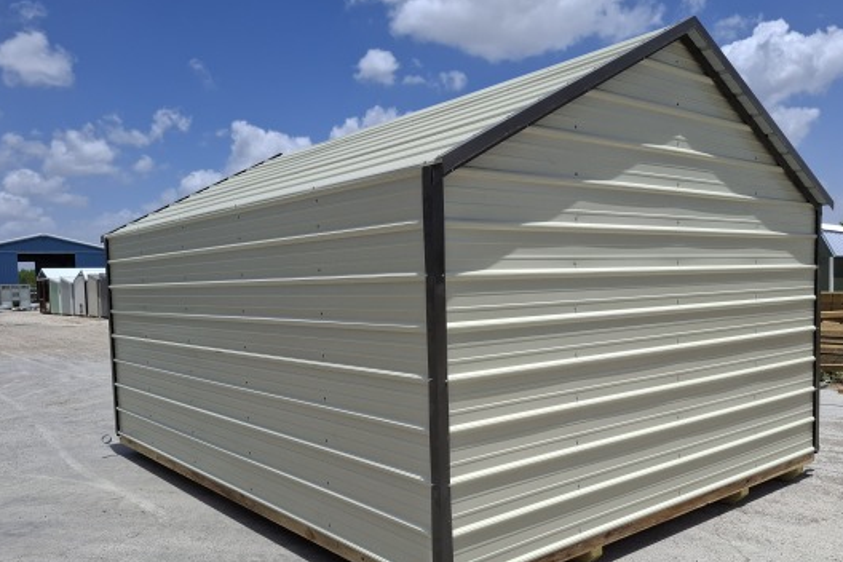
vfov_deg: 44.8
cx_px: 445
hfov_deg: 63.6
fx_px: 679
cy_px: 323
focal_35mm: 29
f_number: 1.8
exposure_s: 1/2604
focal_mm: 5.54
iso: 50
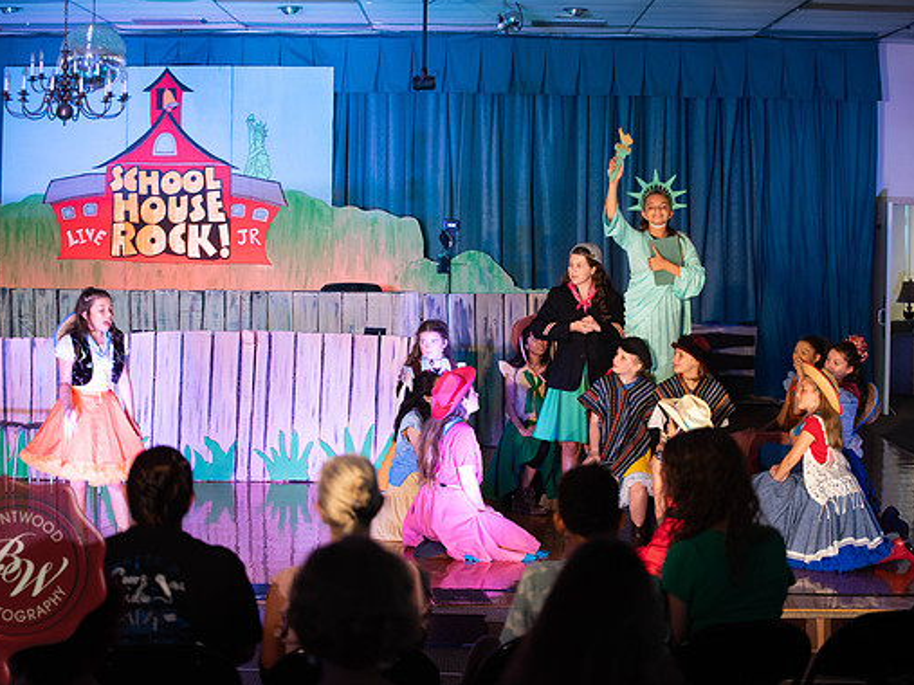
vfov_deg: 19.1
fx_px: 2033
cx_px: 440
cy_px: 343
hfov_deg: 25.3
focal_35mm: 77
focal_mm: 70
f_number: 2.8
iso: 560
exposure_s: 1/80
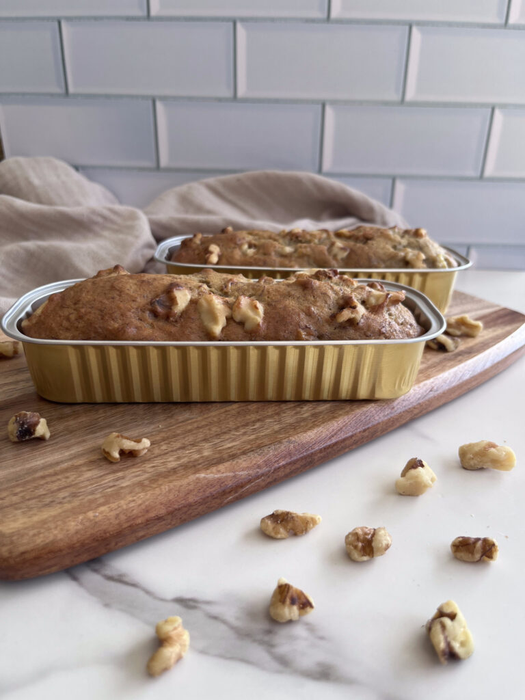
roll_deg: +1.1
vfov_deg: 67.3
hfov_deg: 53.1
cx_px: 262
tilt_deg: -24.4
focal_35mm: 26
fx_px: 526
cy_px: 350
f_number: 1.6
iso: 40
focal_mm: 5.1
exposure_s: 1/261
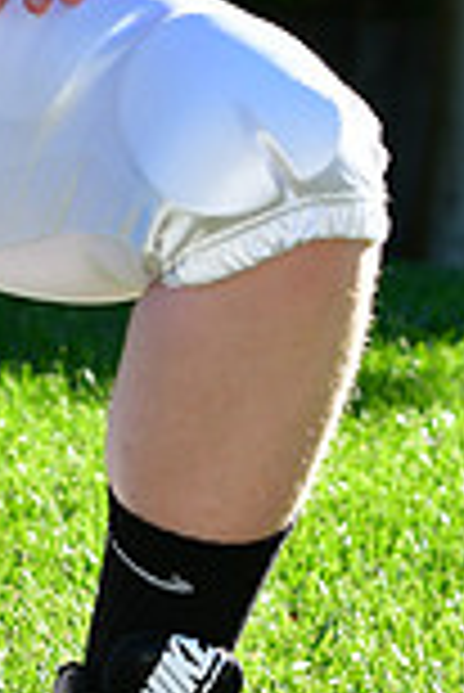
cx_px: -169
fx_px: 7638
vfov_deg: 5.2
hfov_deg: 3.5
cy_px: -261
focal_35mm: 396
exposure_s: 1/640
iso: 400
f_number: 6.3
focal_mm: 70
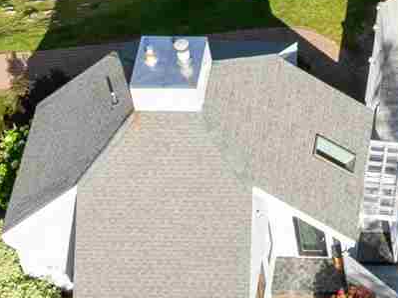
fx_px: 2124
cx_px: 635
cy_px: -208
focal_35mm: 185
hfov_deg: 10.3
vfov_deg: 7.8
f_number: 5.6
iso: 100
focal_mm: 12.29
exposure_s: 1/50
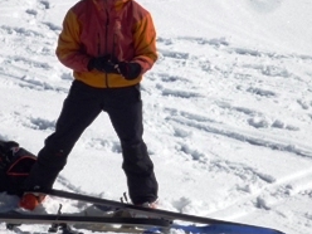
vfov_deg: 8.2
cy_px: 55
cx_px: 148
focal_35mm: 181
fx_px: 1631
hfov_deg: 10.9
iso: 100
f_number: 8
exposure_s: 1/1000
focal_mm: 17.6
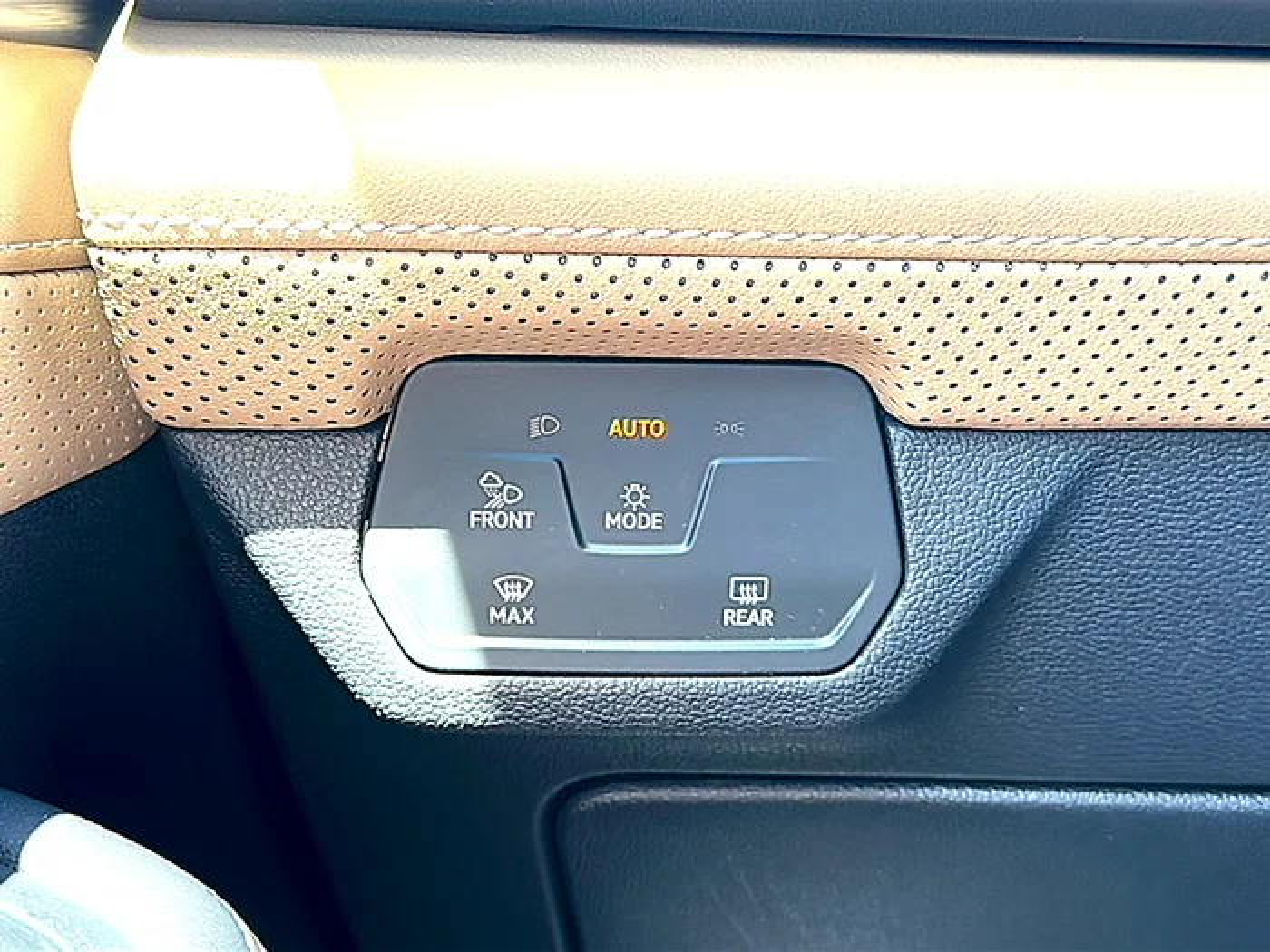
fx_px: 1541
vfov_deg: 34.3
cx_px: 635
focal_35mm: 42
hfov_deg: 44.8
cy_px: 476
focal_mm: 6.86
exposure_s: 1/86
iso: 64
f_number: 1.78
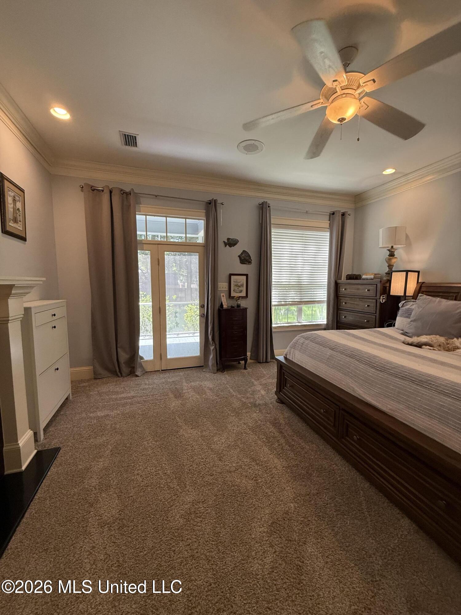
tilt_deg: -5.0
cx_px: 230
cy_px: 308
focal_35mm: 14
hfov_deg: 85.7
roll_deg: -0.7
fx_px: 249
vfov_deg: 102.1
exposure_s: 1/120
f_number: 2.2
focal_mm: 2.22
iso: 250
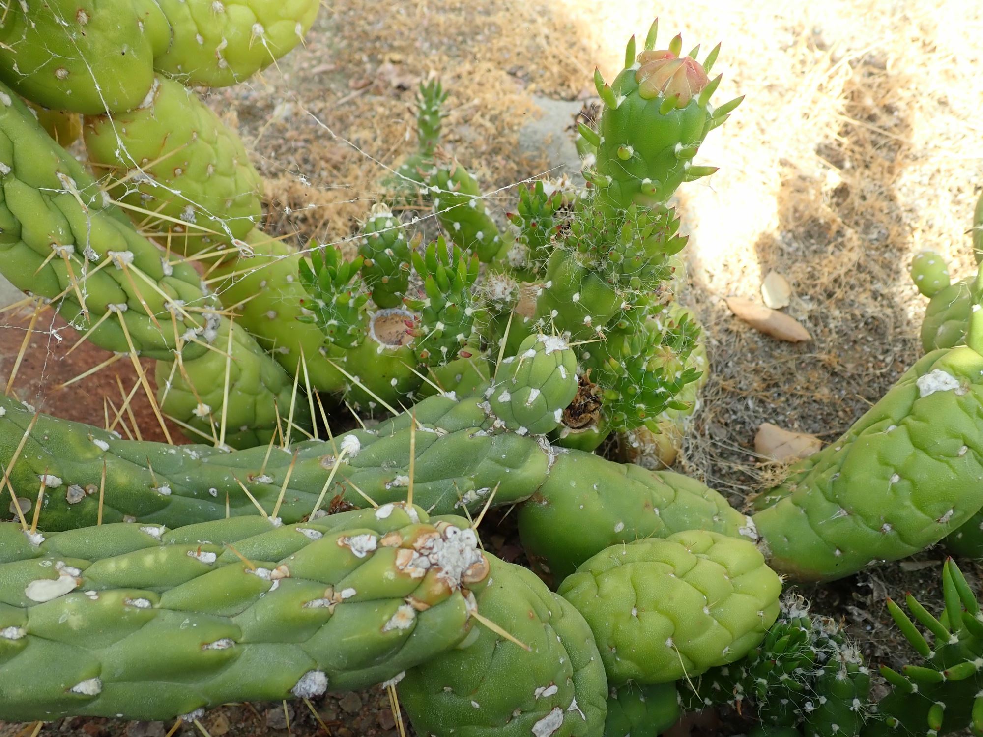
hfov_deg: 60.0
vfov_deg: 46.8
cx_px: 492
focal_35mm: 30
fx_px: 852
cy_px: 368
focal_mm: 5.5
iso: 100
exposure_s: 1/160
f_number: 3.2
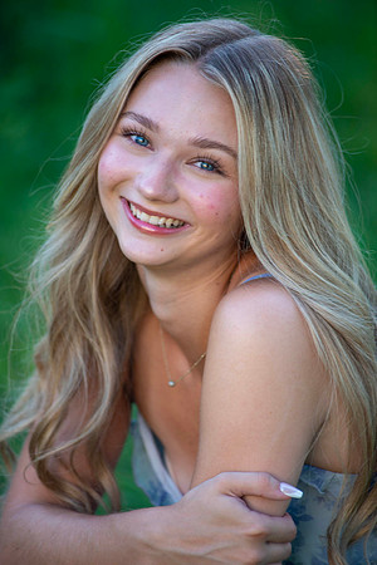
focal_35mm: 200
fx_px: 3141
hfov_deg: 6.9
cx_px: 188
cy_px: 282
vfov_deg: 10.3
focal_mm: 200
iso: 160
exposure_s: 1/200
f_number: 4
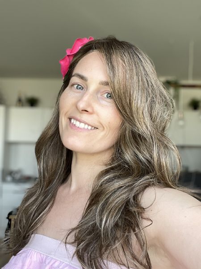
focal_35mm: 30
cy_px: 134
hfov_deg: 46.8
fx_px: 232
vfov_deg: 60.0
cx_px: 100
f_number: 2.2
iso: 80
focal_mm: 2.71
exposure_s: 1/121
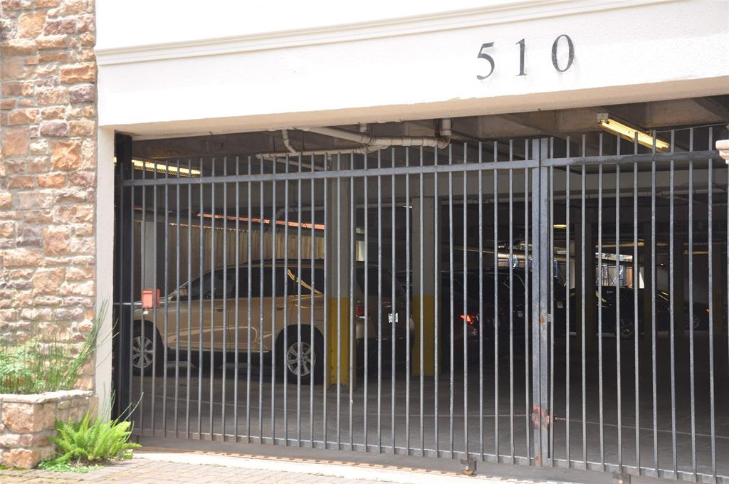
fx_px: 1213
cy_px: 242
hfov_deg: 33.4
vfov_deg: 22.6
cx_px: 364
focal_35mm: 60
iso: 200
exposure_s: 1/200
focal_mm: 40
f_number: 5.6
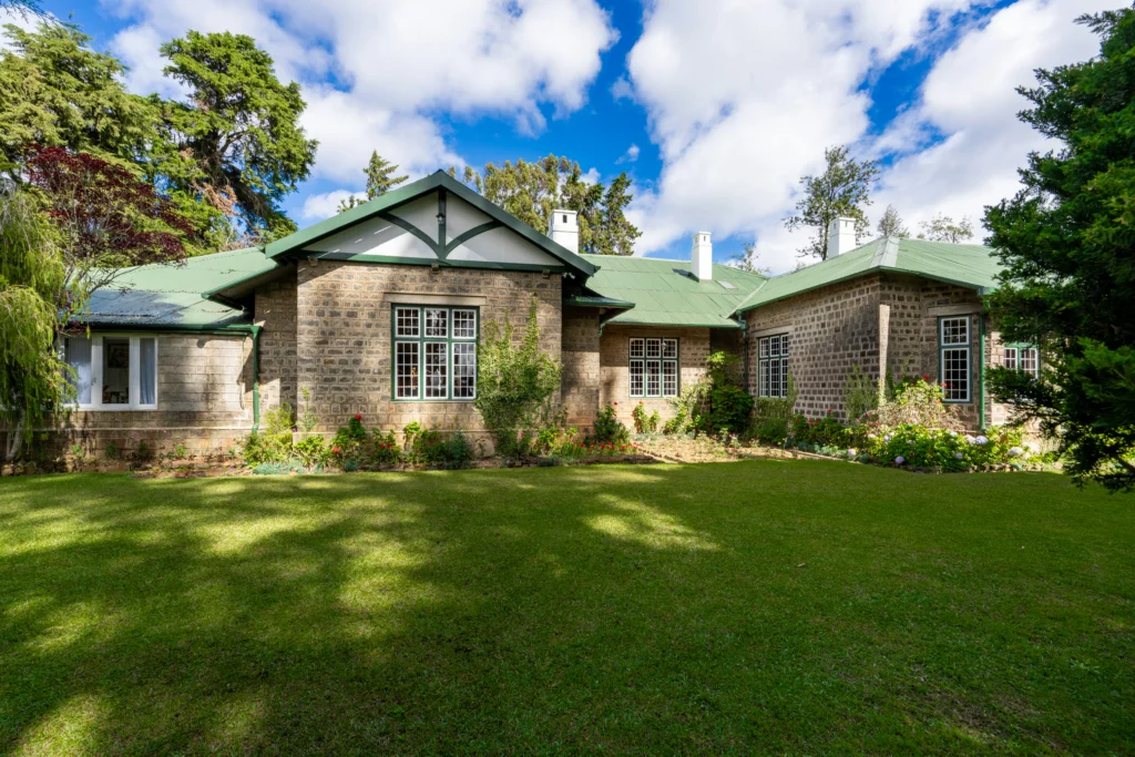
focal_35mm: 16
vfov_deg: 73.8
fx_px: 504
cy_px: 378
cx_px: 568
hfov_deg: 96.7
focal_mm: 16
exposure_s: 1/400
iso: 100
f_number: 9
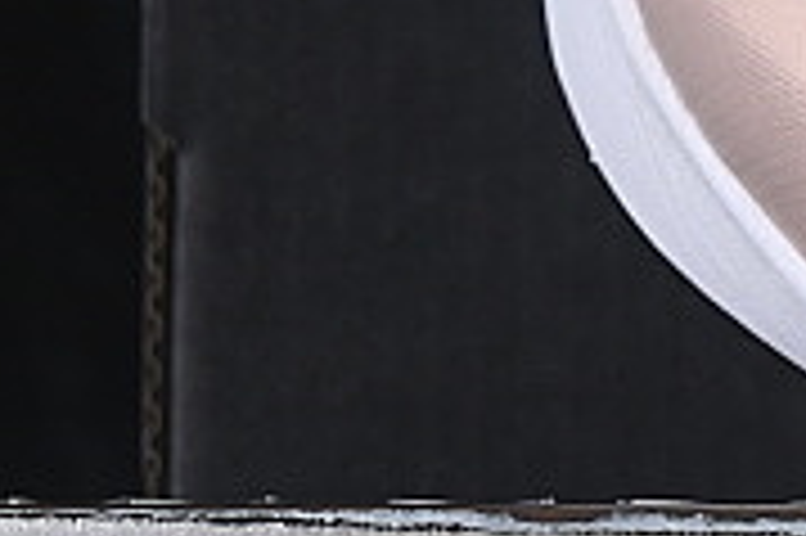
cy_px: -509
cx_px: 1837
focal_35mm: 453
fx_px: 10133
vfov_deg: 3.0
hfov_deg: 4.5
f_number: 8
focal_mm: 50
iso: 160
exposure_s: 1/80
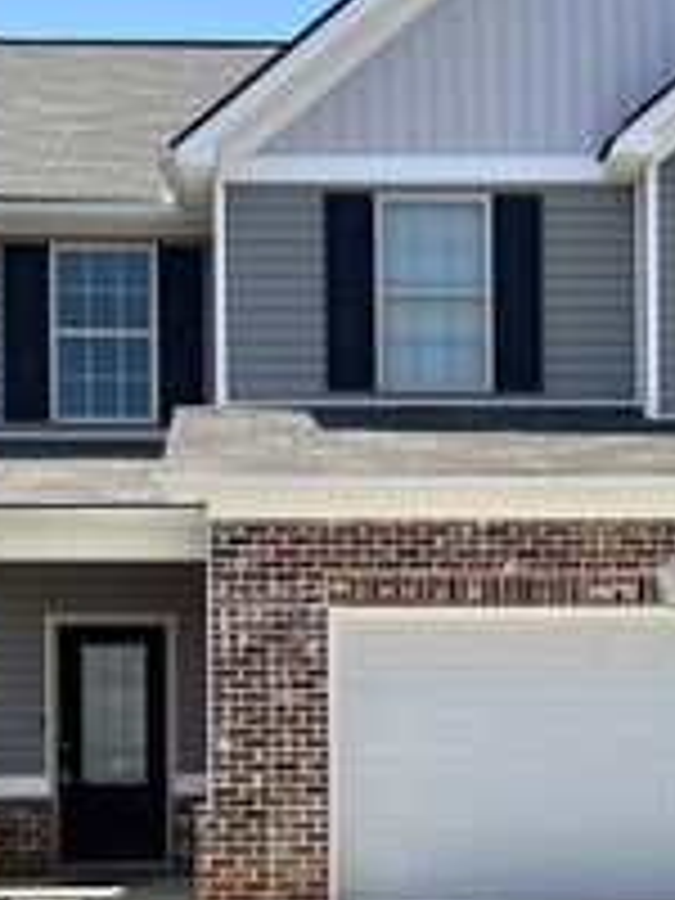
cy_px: 686
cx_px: 410
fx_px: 1690
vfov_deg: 29.3
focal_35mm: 65
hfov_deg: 22.5
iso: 50
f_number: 1.5
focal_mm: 5.7
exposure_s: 1/5076
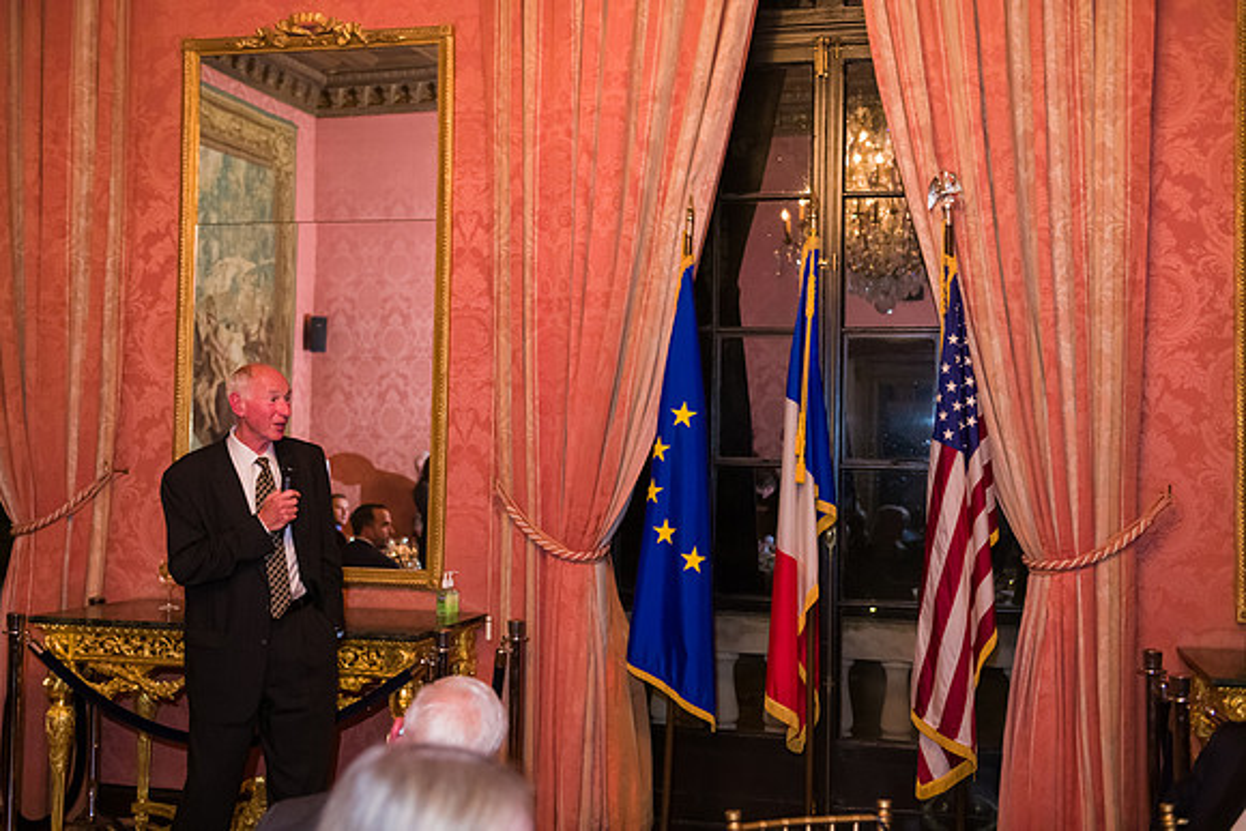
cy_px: 416
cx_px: 623
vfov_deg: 33.4
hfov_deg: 48.4
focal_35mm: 40
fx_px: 1385
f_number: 3.2
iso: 3200
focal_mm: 40
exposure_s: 1/100
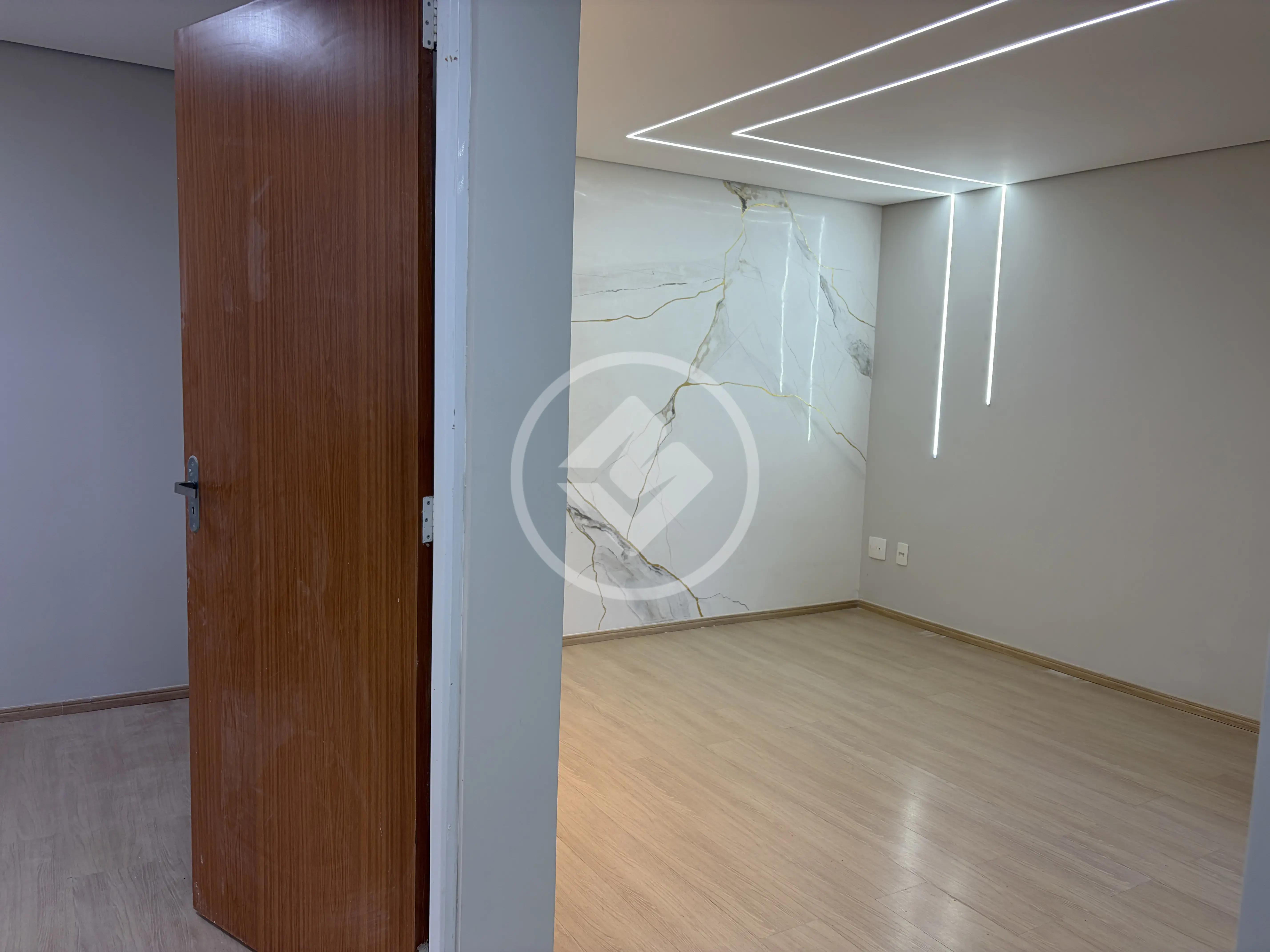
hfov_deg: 67.3
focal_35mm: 26
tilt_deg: -5.7
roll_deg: -1.1
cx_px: 635
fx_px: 954
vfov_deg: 53.1
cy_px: 476
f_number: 1.6
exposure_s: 1/120
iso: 50
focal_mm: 5.96
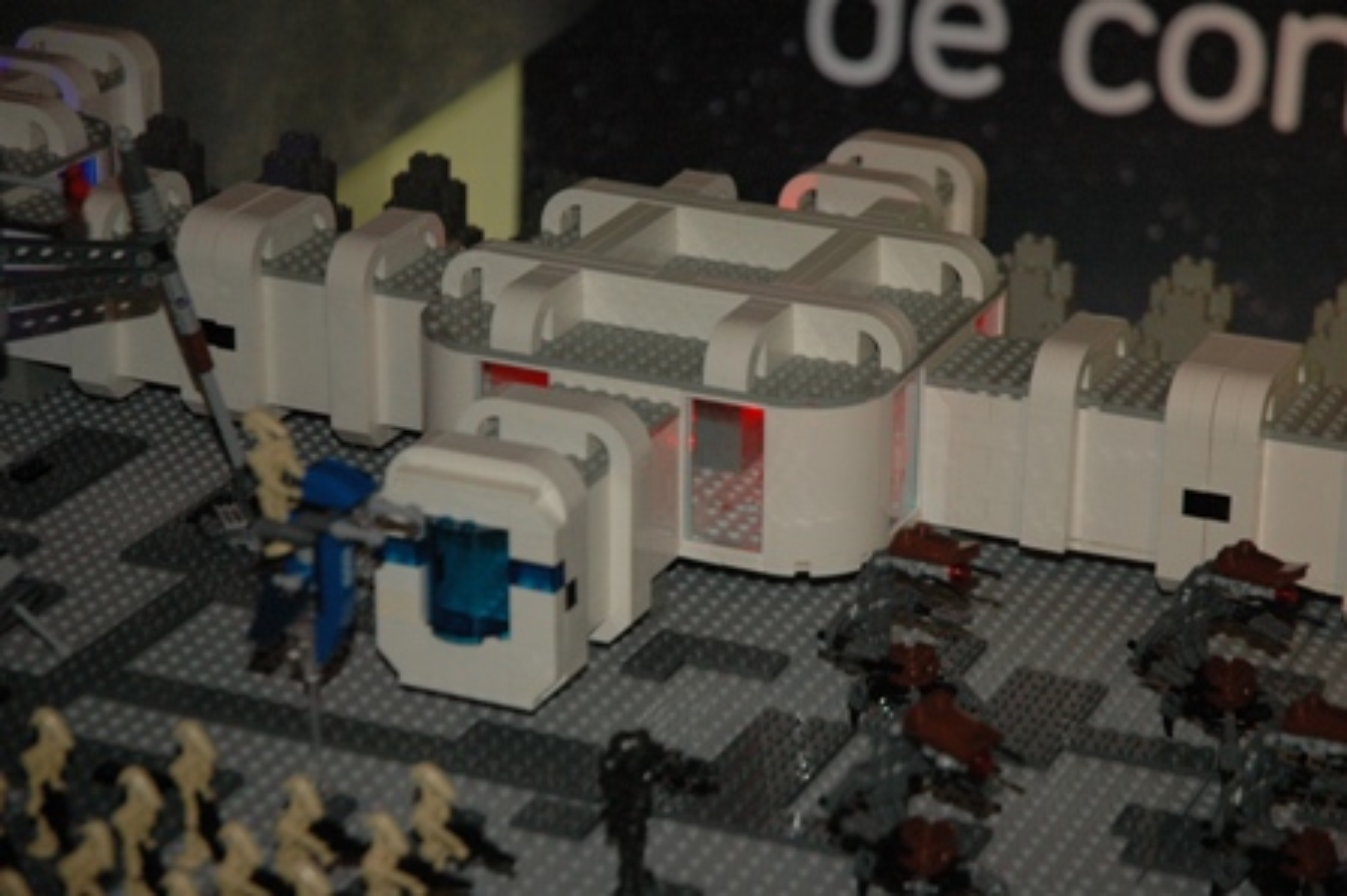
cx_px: 674
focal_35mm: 105
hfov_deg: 19.5
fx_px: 3926
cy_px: 448
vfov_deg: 13.0
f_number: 4.5
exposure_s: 1/60
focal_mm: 70
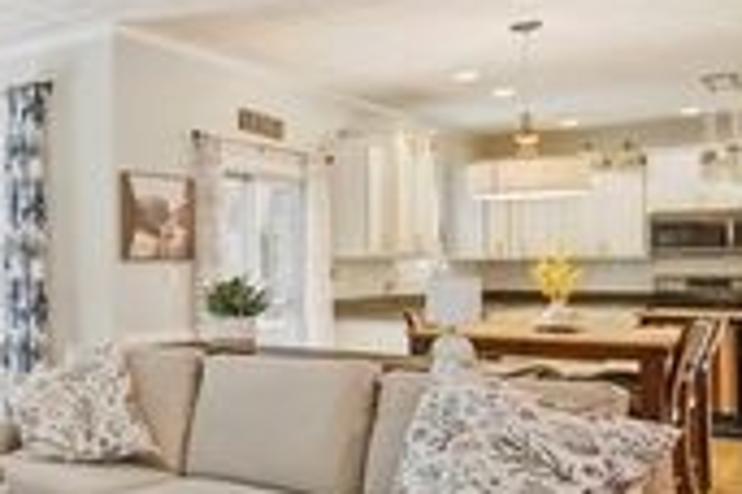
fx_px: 813
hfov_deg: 36.2
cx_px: -178
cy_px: 262
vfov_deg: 33.8
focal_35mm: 39
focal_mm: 9
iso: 250
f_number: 9
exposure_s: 1/1.6
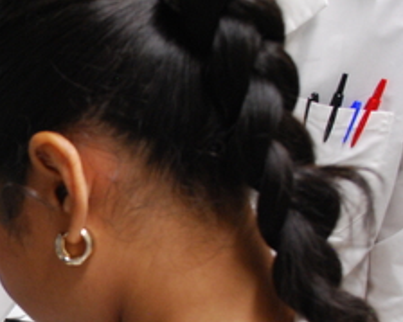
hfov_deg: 24.4
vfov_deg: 22.2
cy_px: 255
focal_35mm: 68
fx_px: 811
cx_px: -122
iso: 800
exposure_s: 1/40
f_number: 5.6
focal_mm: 18
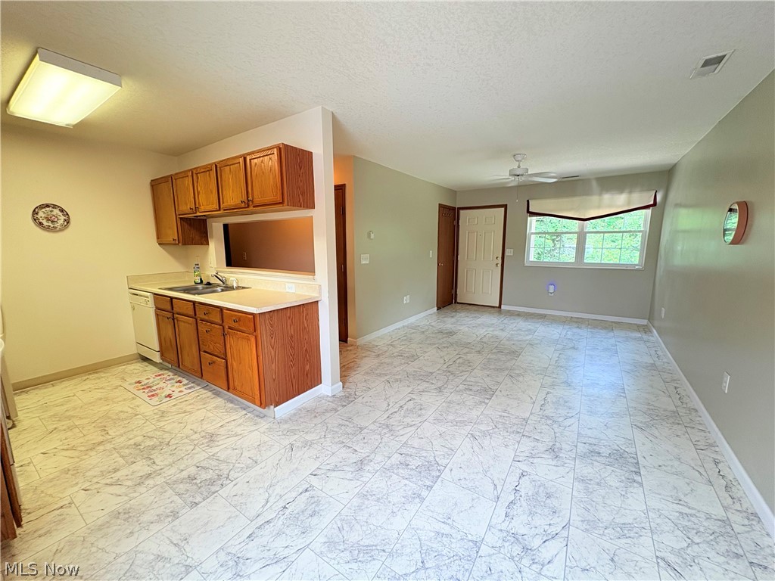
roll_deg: +0.0
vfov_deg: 85.7
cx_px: 388
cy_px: 290
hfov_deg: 102.1
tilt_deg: -8.5
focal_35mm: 14
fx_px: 313
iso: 125
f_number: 2.2
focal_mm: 2.22
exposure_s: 1/60
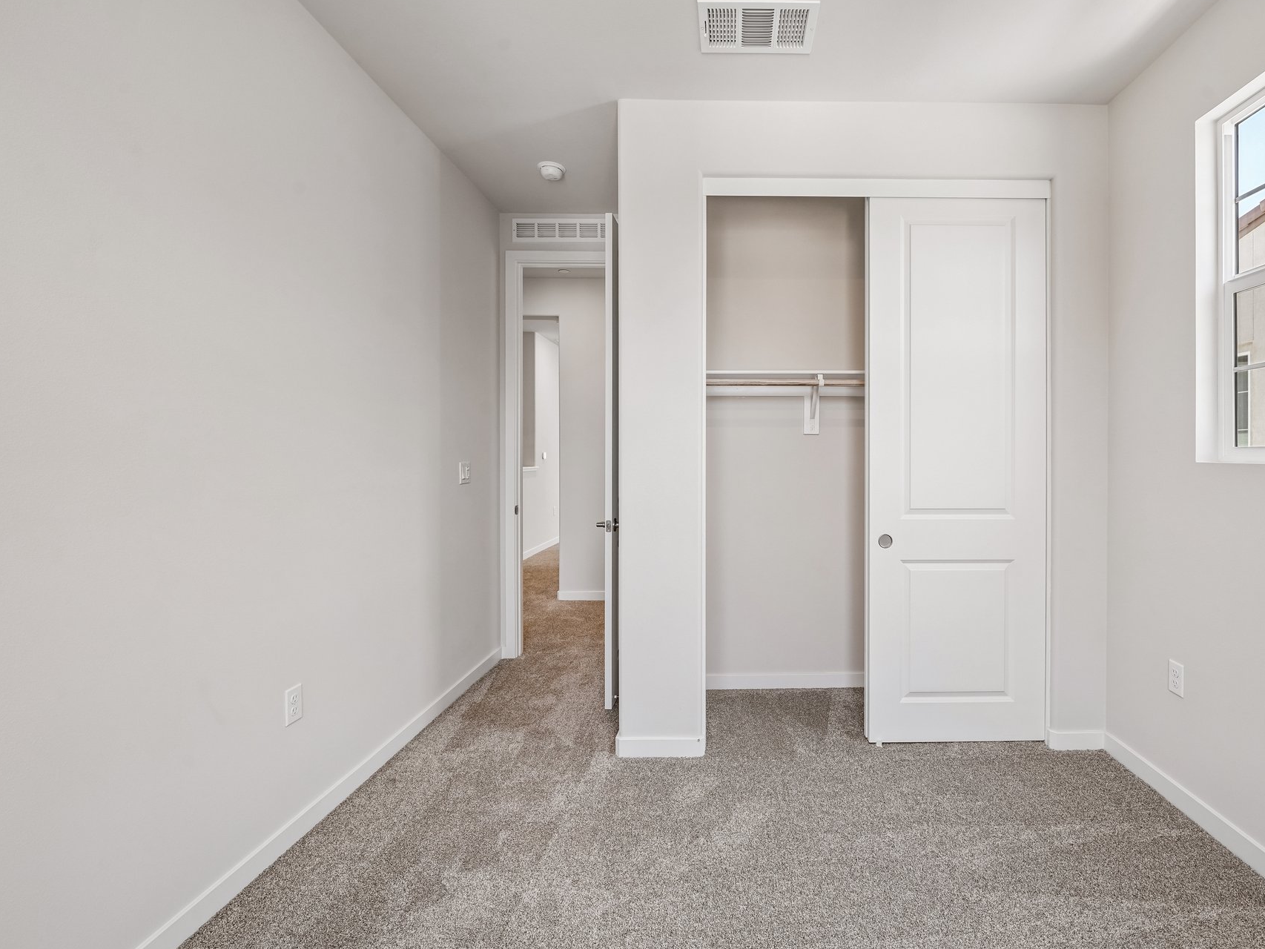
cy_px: 460
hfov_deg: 97.1
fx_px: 548
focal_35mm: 15
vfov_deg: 81.7
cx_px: 750
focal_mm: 13
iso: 400
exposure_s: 1/25
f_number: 9
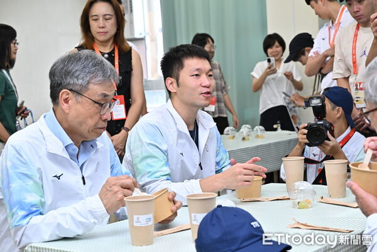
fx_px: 691
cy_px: 126
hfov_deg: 30.5
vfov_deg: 20.6
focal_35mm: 66
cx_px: 188
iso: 1600
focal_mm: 66
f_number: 5.6
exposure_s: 1/200
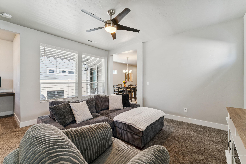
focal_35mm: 15
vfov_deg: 75.9
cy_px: 82
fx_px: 105
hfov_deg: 98.9
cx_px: 123
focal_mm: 15.4
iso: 400
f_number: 13
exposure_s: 1/8
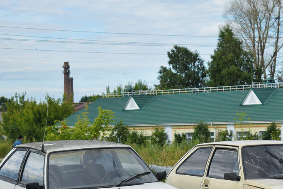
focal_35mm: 132
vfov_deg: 10.4
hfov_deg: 15.5
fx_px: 1038
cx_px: 198
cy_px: 160
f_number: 5.6
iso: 200
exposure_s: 1/640
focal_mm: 50
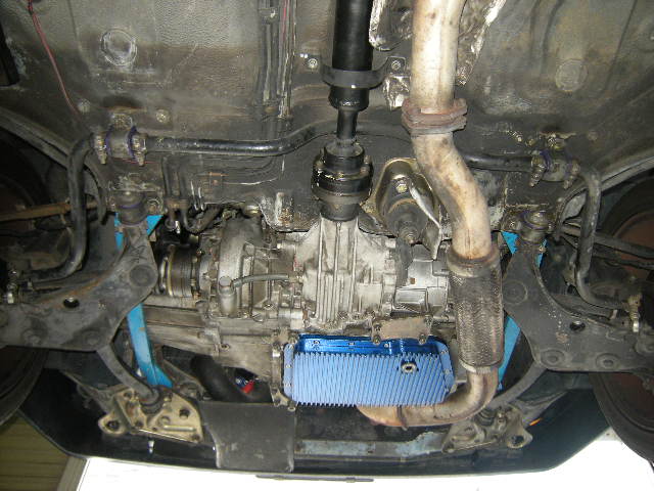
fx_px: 529
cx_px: 327
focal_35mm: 28
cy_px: 246
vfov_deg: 49.7
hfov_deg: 63.4
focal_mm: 4.7
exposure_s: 1/30
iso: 181
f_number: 2.8
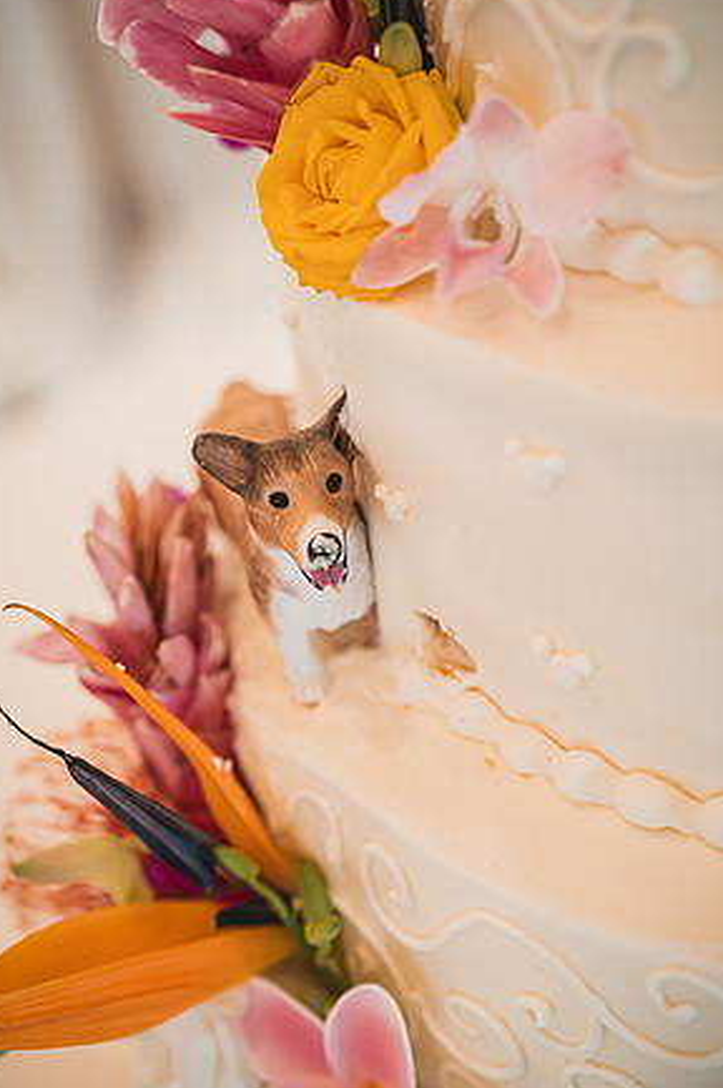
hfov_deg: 26.0
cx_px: 359
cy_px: 548
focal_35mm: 52
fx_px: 1569
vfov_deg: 38.2
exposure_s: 1/160
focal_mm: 50
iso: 1250
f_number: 2.5
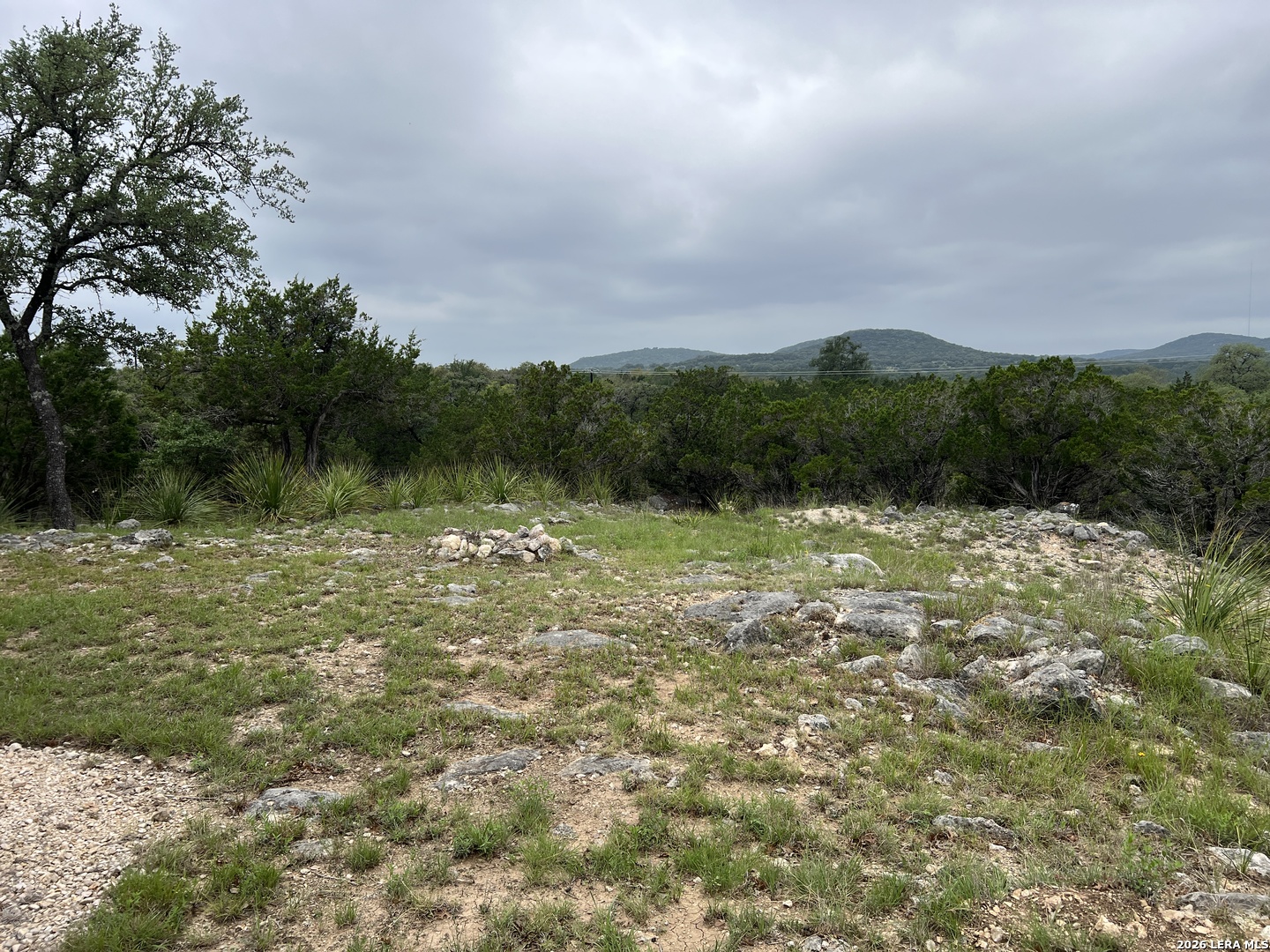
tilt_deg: -5.6
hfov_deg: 67.3
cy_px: 476
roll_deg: +1.8
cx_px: 635
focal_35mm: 26
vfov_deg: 53.1
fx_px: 954
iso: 50
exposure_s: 1/2083
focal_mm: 5.7
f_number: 1.5
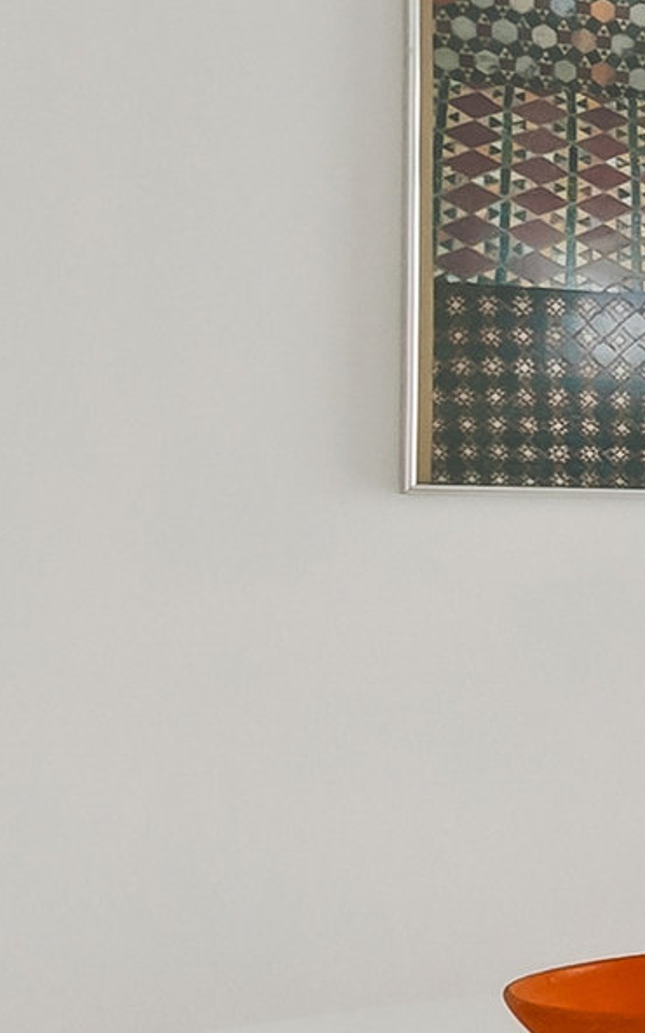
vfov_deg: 22.3
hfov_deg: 10.4
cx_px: 1891
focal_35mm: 93
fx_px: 2616
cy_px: 642
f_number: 10
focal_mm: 12
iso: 250
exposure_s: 1/1.67
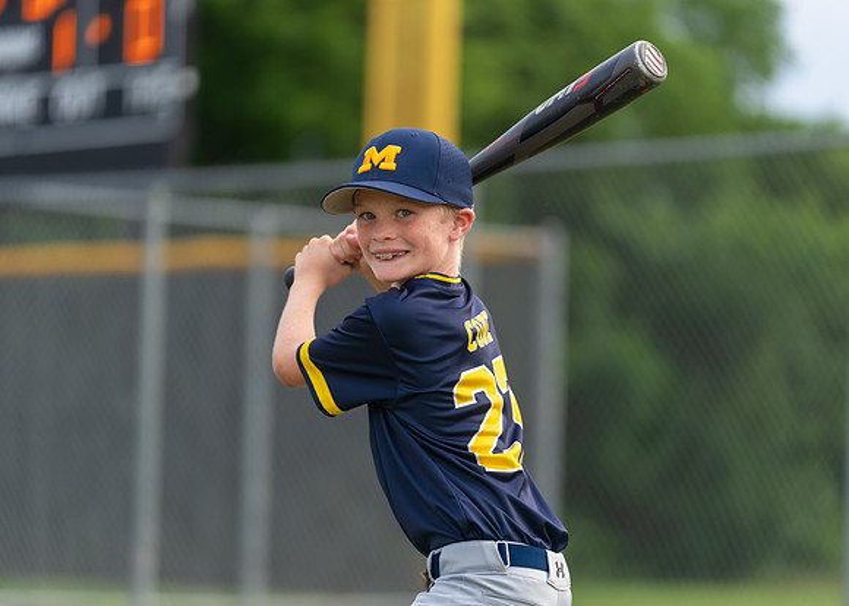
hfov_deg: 11.8
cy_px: 300
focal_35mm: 170
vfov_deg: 8.5
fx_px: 4102
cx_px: 390
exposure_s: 1/320
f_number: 2.8
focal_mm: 161
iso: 200
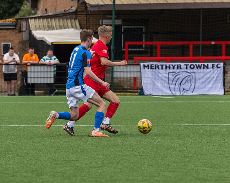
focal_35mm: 436
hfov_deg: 4.4
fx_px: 2969
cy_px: 123
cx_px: 87
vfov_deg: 3.5
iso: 800
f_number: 6.3
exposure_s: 1/2500
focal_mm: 185
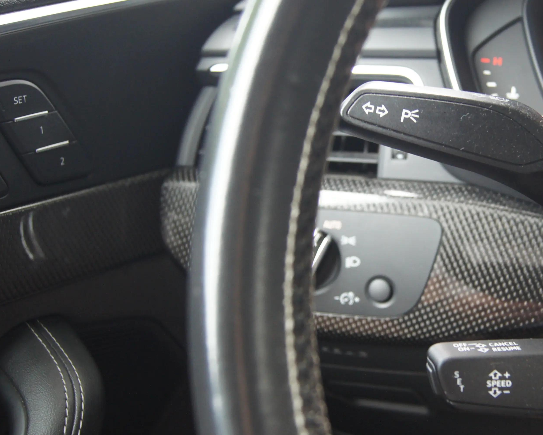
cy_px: 230
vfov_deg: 29.1
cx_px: 416
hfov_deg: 35.1
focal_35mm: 52
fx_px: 836
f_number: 4
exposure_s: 1/40
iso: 500
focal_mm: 24
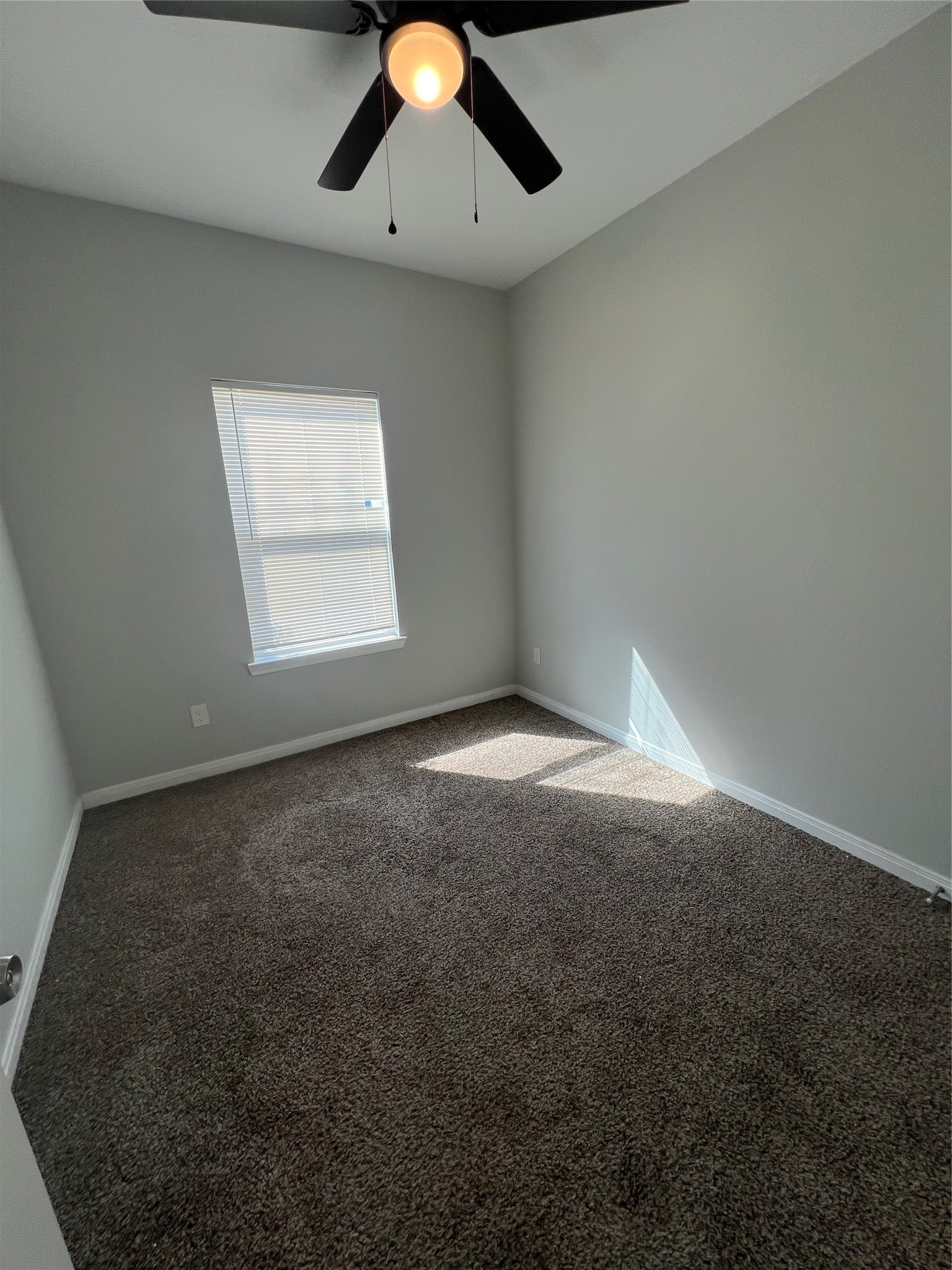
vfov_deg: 106.2
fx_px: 477
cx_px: 476
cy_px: 635
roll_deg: +3.0
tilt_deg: -12.2
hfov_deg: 89.9
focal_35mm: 13
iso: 40
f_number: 1.8
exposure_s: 1/120
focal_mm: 1.57
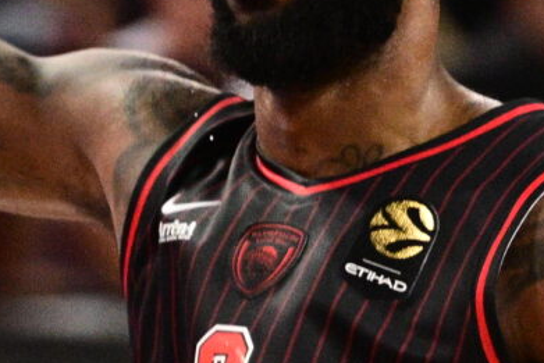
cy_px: 213
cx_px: 296
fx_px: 9281
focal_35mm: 614
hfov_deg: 3.4
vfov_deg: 2.2
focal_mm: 200
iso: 2000
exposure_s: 1/640
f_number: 2.8
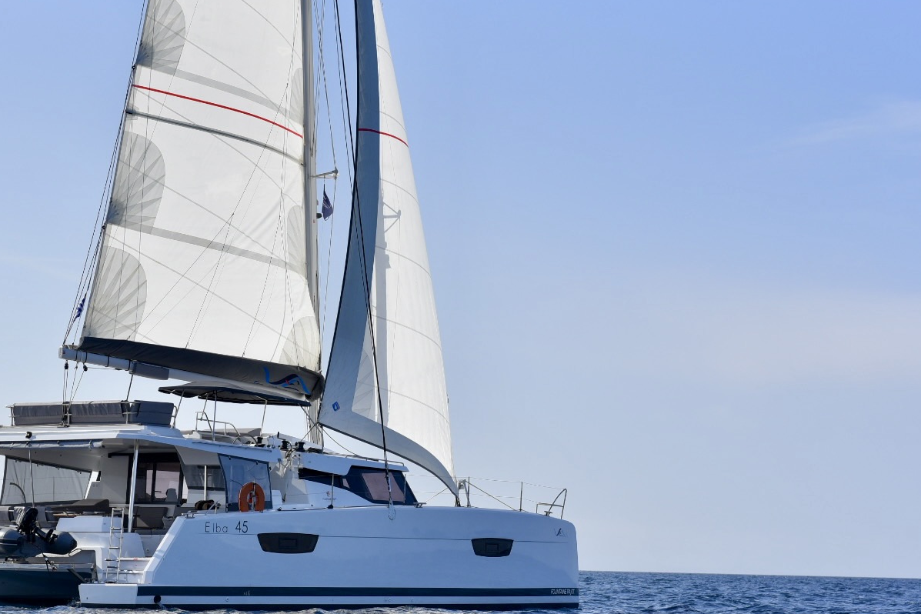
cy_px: 356
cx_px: 323
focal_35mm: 115
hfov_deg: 17.8
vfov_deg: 11.9
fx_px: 2942
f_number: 5.6
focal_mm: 85
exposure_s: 1/4000
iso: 400
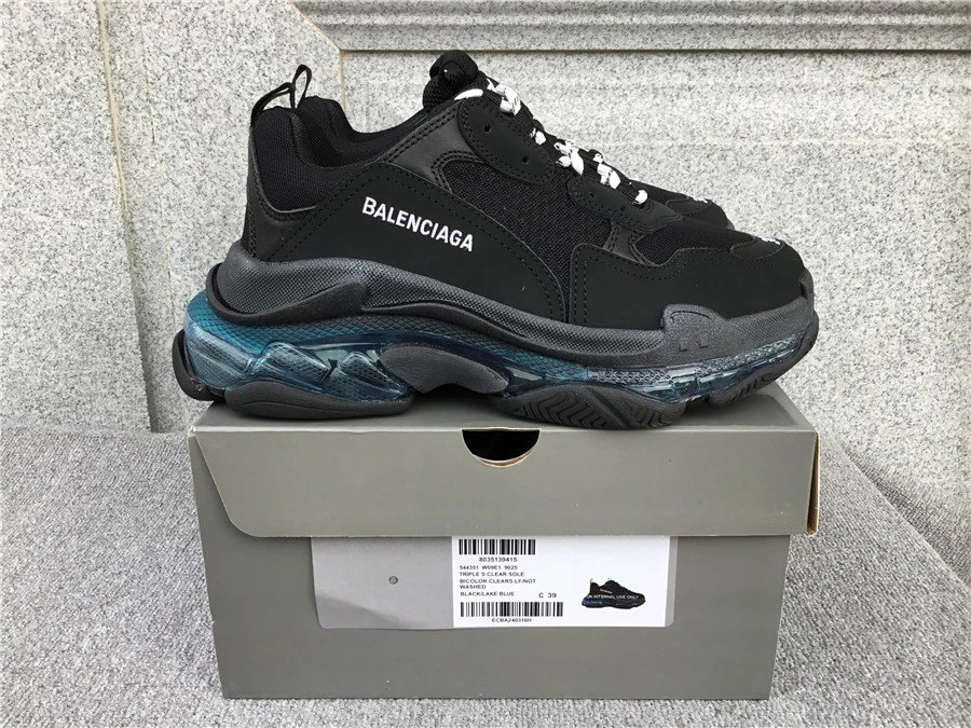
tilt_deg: -18.2
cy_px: 364
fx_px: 870
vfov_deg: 45.4
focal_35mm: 31
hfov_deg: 58.4
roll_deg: +0.3
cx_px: 486
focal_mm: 3.3
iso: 25
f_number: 2.4
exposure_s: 1/164
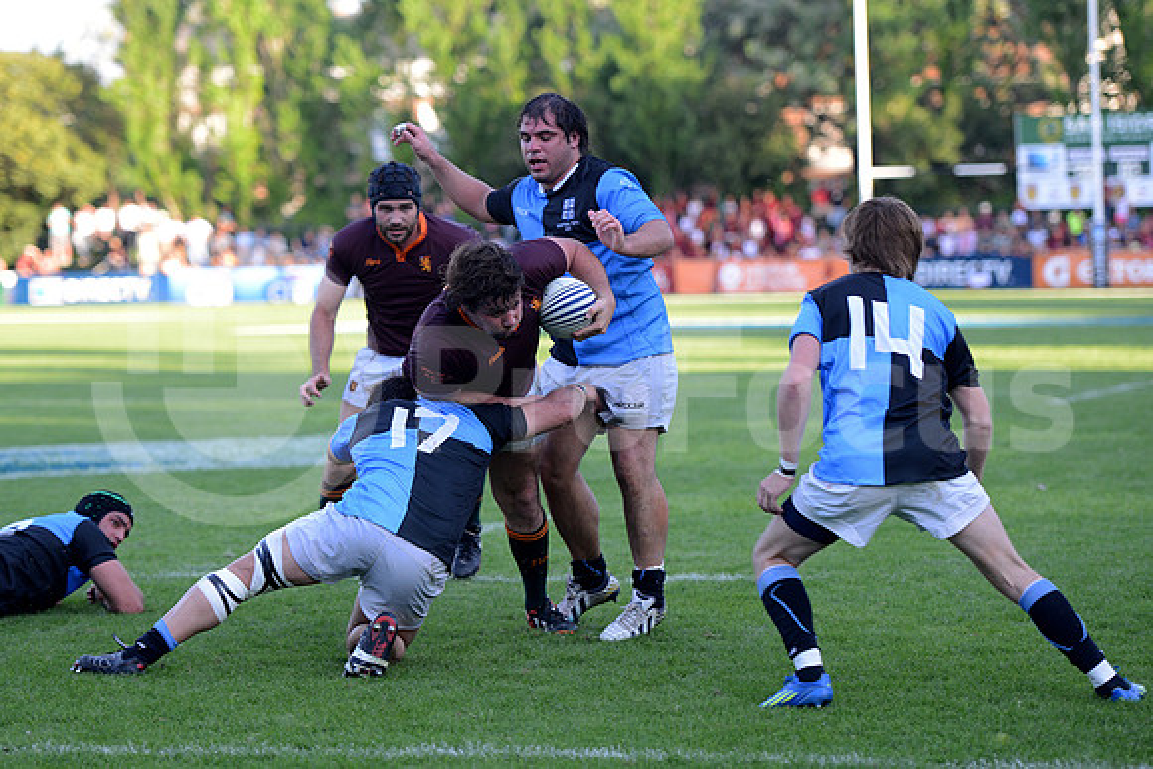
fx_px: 3844
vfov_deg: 11.4
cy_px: 384
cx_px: 576
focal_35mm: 120
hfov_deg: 17.1
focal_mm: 120
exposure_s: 1/500
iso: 500
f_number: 2.8
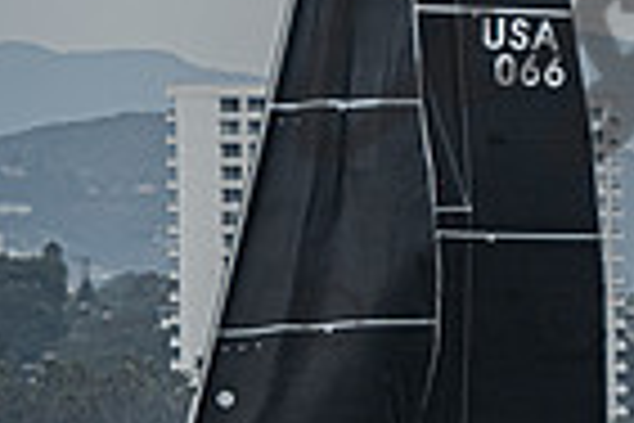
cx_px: 1338
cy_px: -149
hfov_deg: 2.1
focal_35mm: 998
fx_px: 17575
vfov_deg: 1.4
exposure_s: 1/1600
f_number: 8
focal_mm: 200
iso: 320
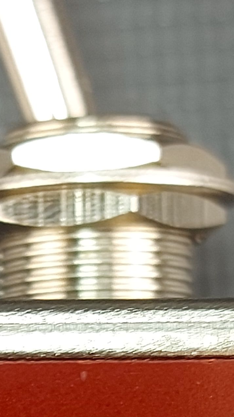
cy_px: 489
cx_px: 96
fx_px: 1048
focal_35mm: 95
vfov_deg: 21.0
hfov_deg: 12.7
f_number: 1.8
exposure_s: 1/50
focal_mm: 5.23
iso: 32
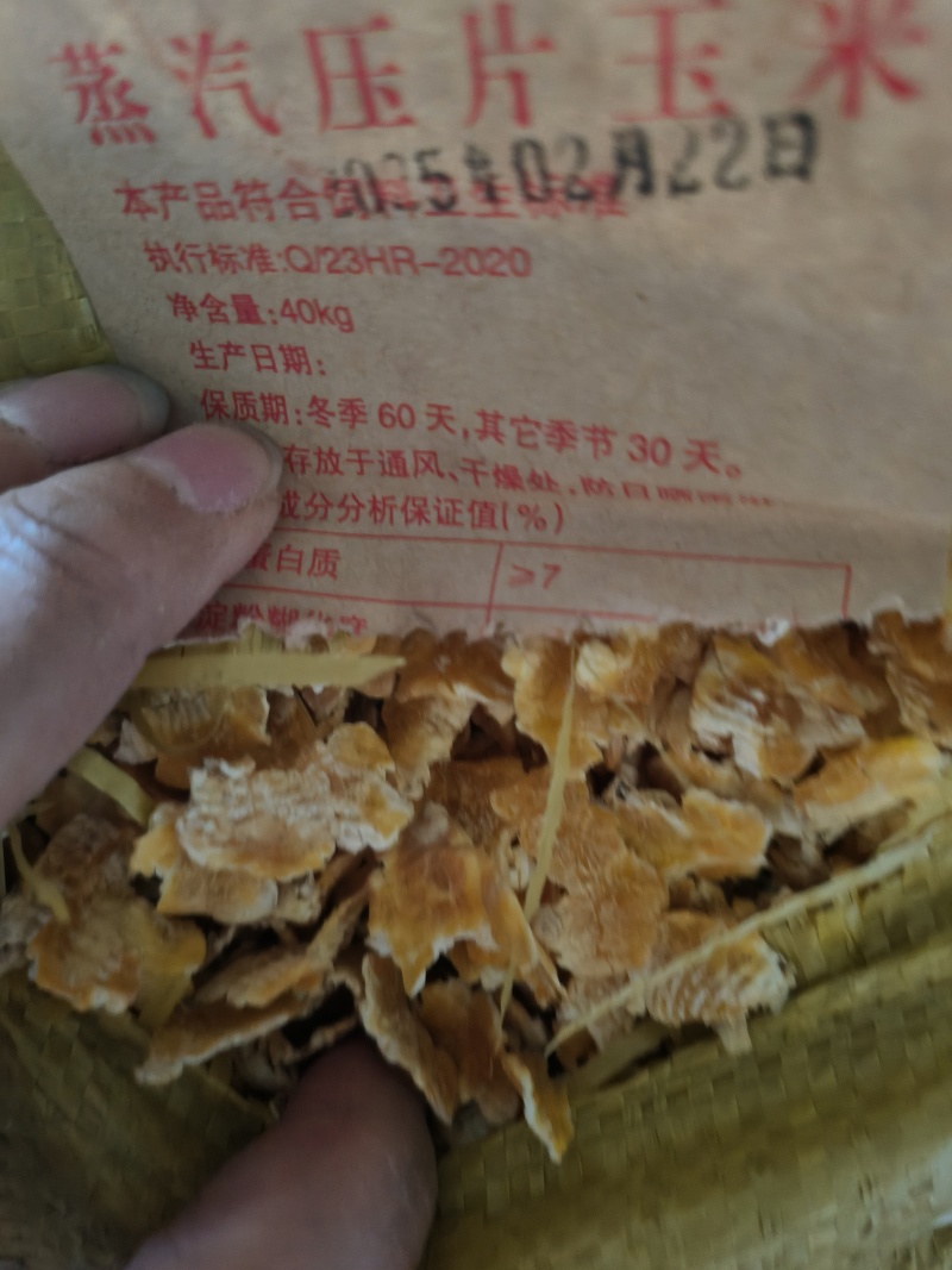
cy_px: 635
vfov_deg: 71.6
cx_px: 476
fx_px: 880
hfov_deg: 56.8
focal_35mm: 24
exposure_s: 1/16.7
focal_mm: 5.42
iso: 2574
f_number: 1.8
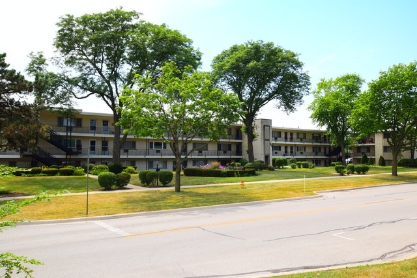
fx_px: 348
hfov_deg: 61.9
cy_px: 139
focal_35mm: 30
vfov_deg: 43.6
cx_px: 208
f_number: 9
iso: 100
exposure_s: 1/200
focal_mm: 20
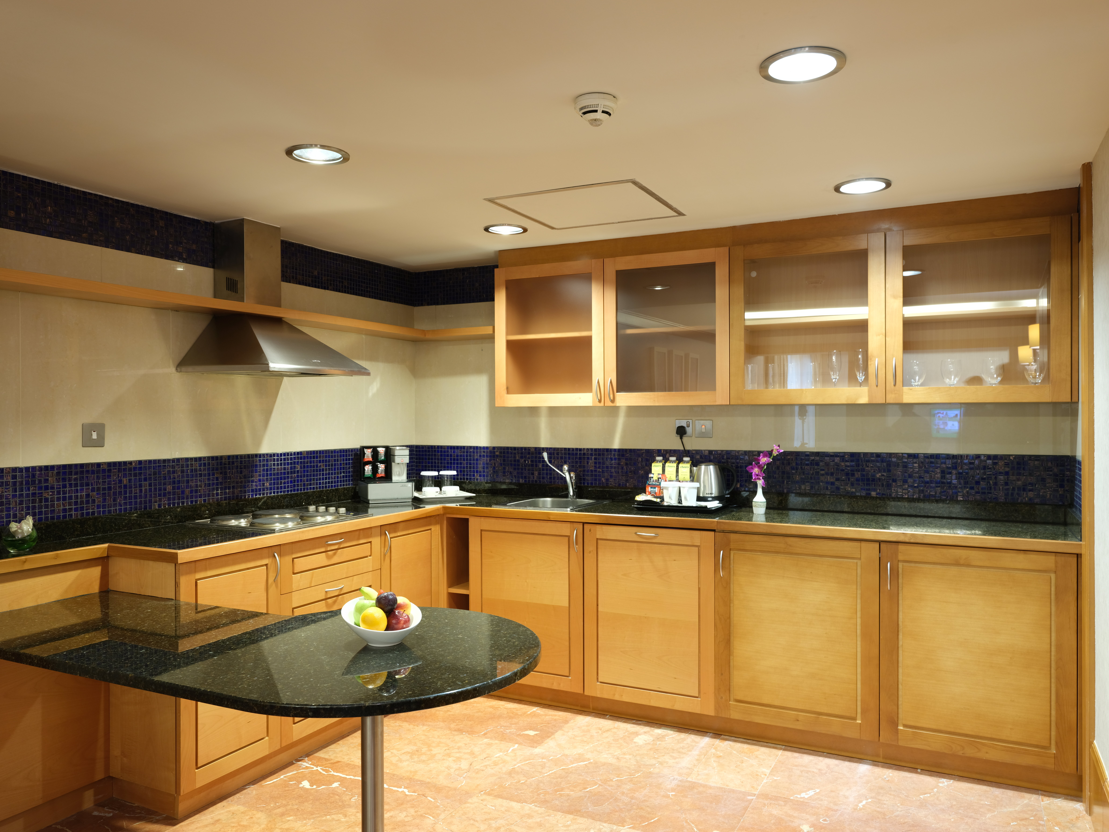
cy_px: 416
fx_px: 801
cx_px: 554
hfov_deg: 69.4
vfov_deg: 54.9
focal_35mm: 25
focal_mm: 32
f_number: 11
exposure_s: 1.9
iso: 400
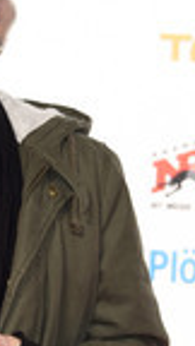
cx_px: -101
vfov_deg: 10.2
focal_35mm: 210
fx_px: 1930
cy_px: 308
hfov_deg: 5.7
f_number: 5.6
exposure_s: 1/200
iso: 500
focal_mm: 72
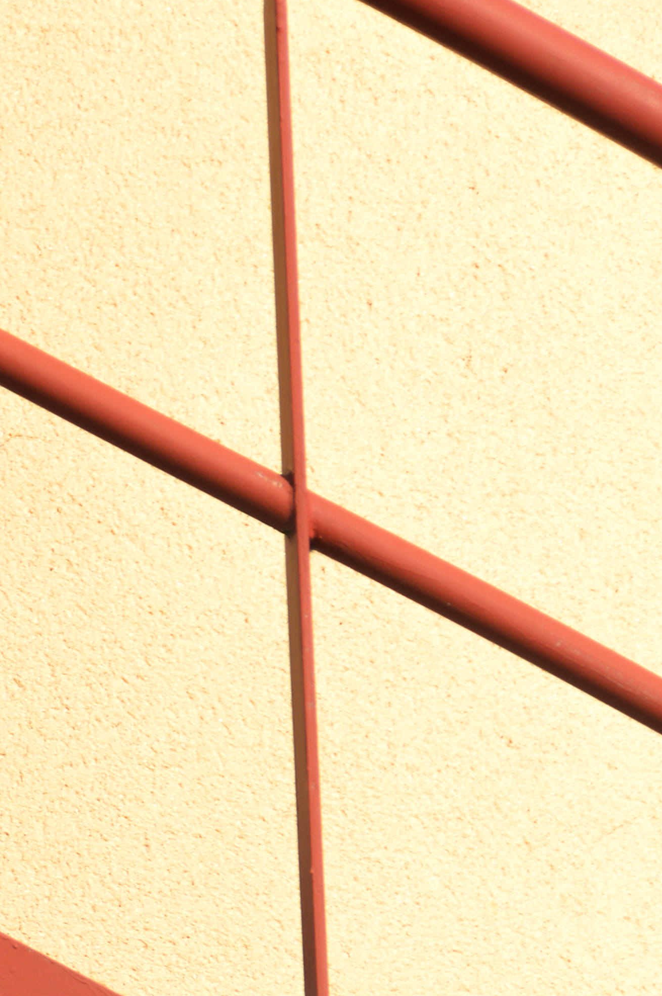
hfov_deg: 2.5
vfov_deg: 3.7
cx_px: -267
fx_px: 15199
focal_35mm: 550
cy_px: 1232
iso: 100
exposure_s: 1/250
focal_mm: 120
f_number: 8
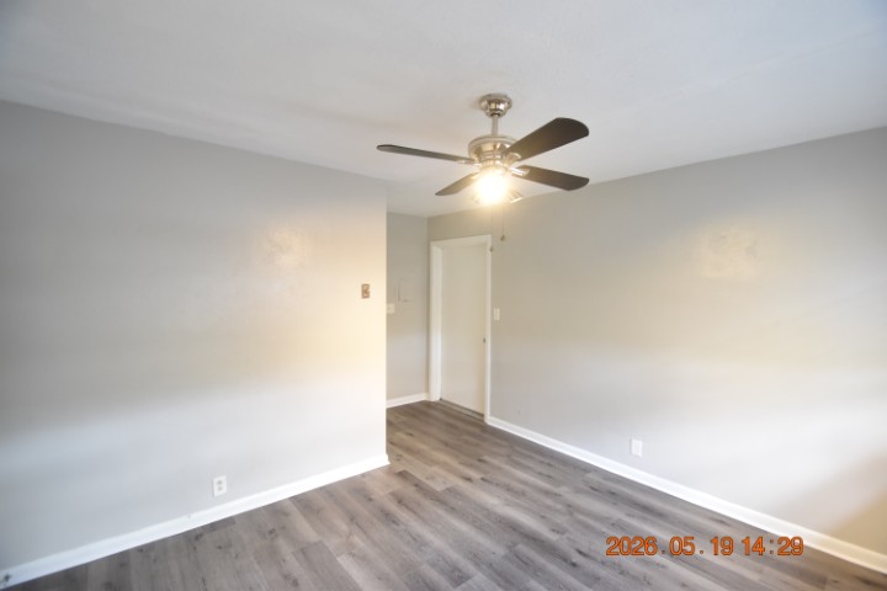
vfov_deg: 77.3
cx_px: 444
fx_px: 370
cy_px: 296
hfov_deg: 100.4
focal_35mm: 15
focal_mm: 10
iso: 800
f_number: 3.5
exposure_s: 1/20
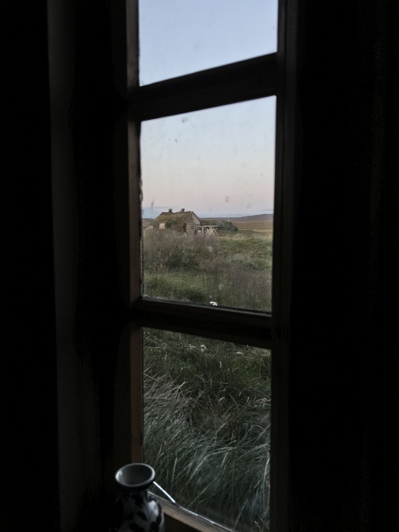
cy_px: 266
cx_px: 200
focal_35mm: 28
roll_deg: +0.1
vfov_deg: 63.4
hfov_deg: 49.8
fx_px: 430
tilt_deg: -3.9
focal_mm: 3.99
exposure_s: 1/50
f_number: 1.8
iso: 32
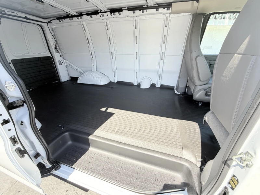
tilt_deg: -22.7
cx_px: 130
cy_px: 98
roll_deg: +1.3
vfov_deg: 85.7
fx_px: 105
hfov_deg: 102.1
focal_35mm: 14
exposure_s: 1/193
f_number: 2.2
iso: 40
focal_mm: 2.22
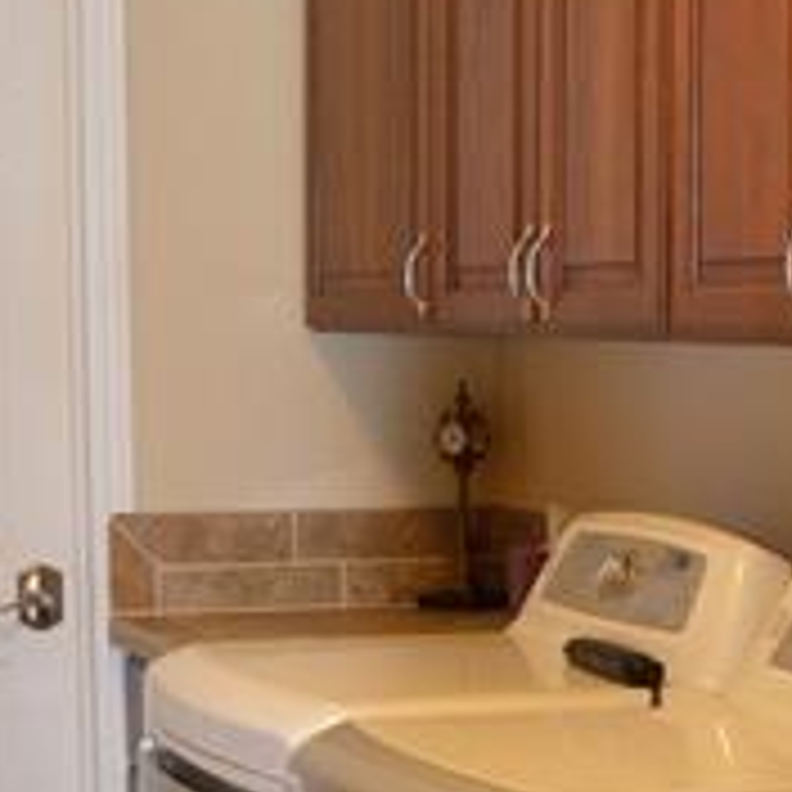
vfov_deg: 17.2
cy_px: 657
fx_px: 2589
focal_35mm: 100
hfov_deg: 17.2
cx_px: 666
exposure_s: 1/60
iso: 1400
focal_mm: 18
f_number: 3.5
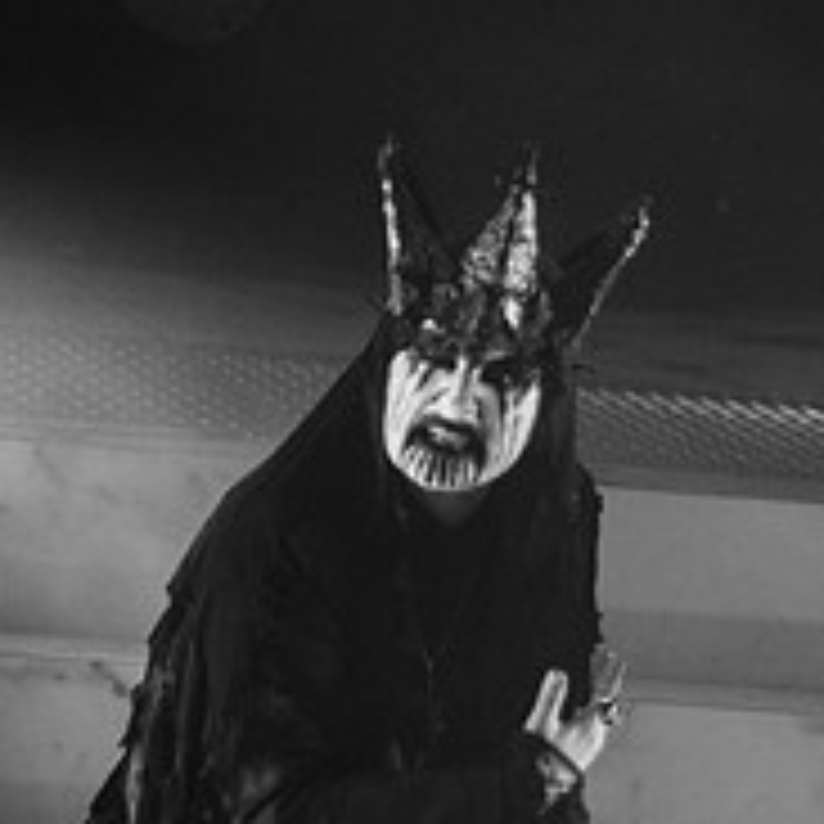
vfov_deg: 2.8
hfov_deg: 2.8
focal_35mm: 621
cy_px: 736
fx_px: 16724
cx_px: 1349
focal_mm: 200
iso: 2000
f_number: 3.2
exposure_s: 1/400
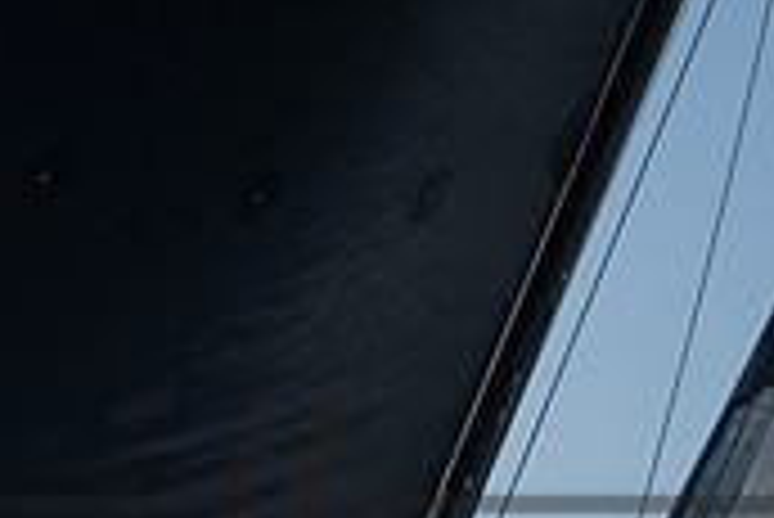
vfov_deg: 3.3
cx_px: -322
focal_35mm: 421
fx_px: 9059
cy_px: 611
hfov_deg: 4.9
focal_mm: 120
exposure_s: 1/5000
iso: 400
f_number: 4.5
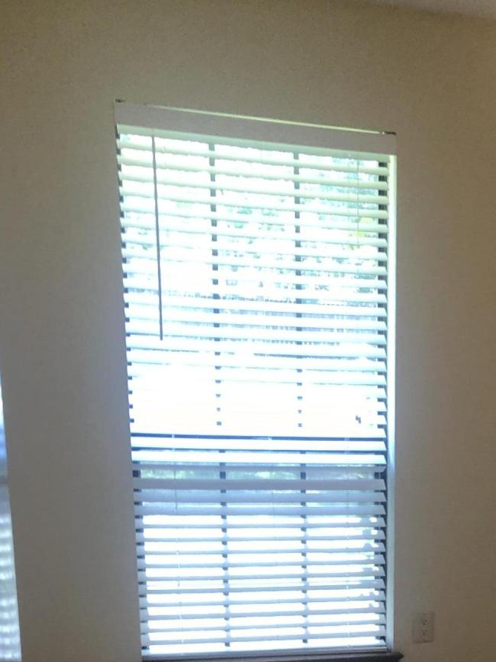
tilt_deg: -18.4
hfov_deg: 21.4
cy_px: 691
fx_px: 1242
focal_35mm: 65
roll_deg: -3.5
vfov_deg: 27.7
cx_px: 550
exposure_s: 1/30
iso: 32
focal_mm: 4
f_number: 1.8
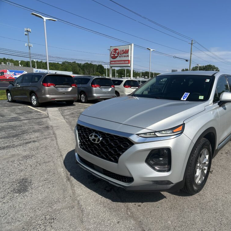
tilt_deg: -11.5
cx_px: 154
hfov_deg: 51.6
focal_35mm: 31
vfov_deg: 52.5
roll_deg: -2.2
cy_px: 115
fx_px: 234
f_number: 1.5
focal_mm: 5.7
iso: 50
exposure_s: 1/4630
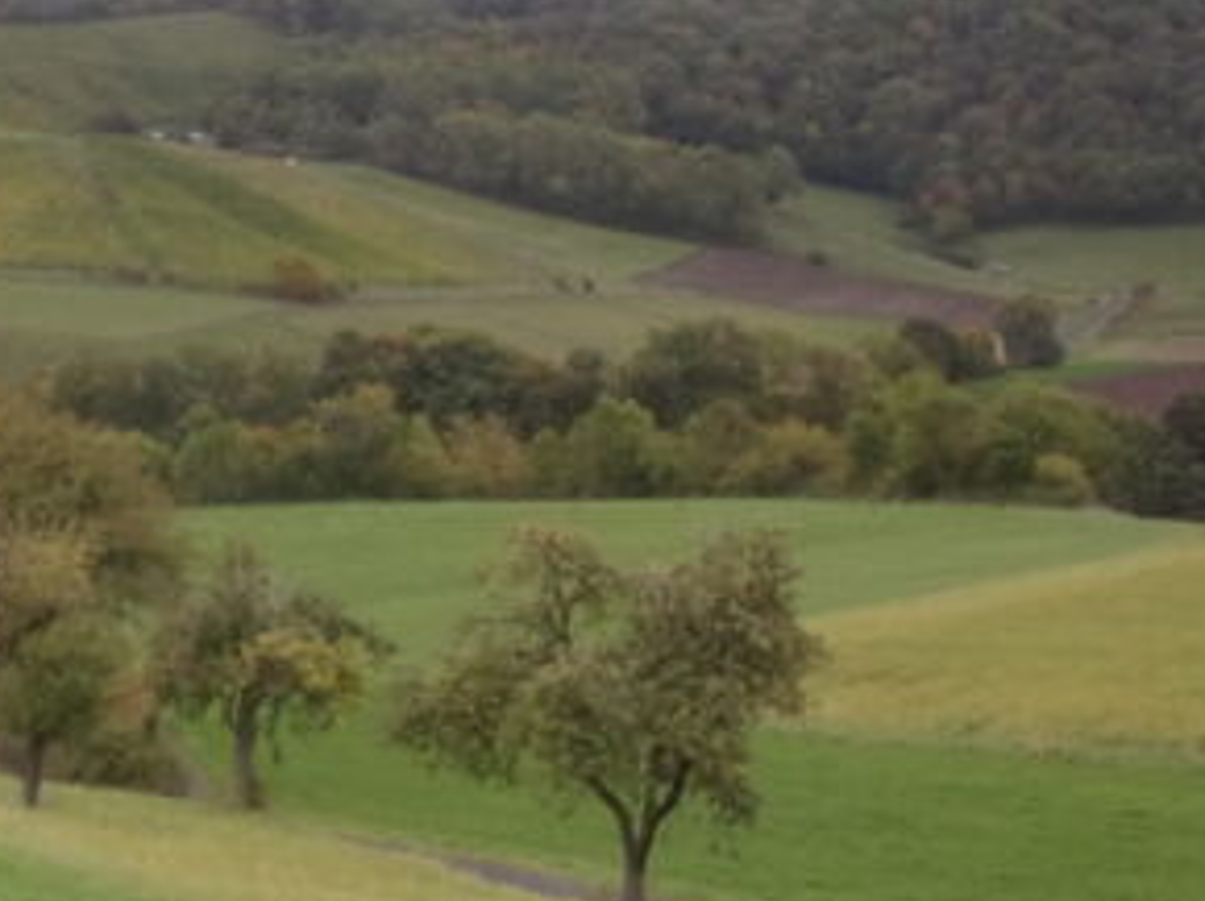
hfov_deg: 15.1
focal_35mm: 127
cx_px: -125
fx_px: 4417
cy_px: 648
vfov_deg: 11.6
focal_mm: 8.3
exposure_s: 1/170
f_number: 4.1
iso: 80
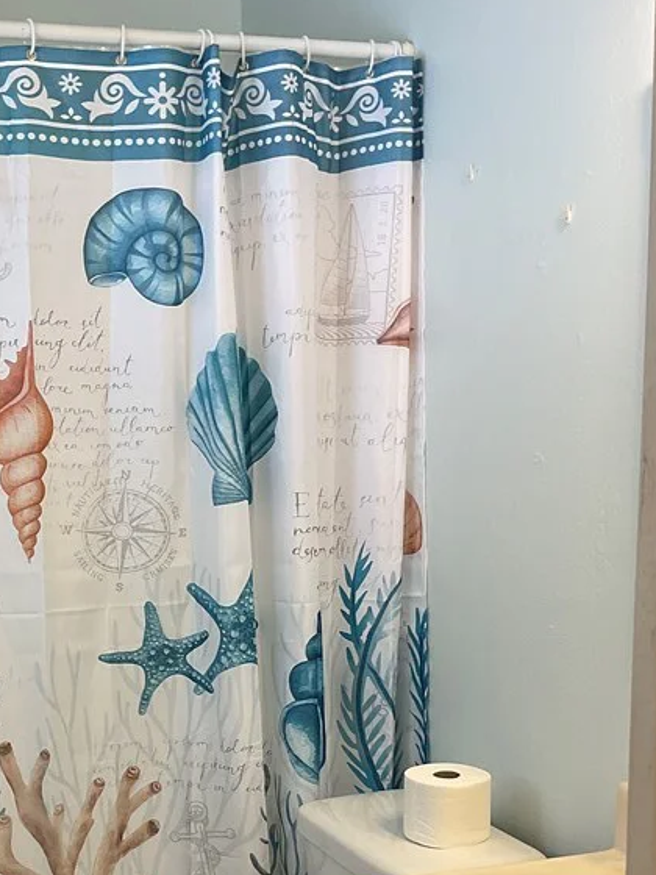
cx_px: 197
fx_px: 1339
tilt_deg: -11.0
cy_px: 695
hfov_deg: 27.3
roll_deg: +1.7
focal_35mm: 53
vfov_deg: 35.1
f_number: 1.8
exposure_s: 1/60
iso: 40
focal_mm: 3
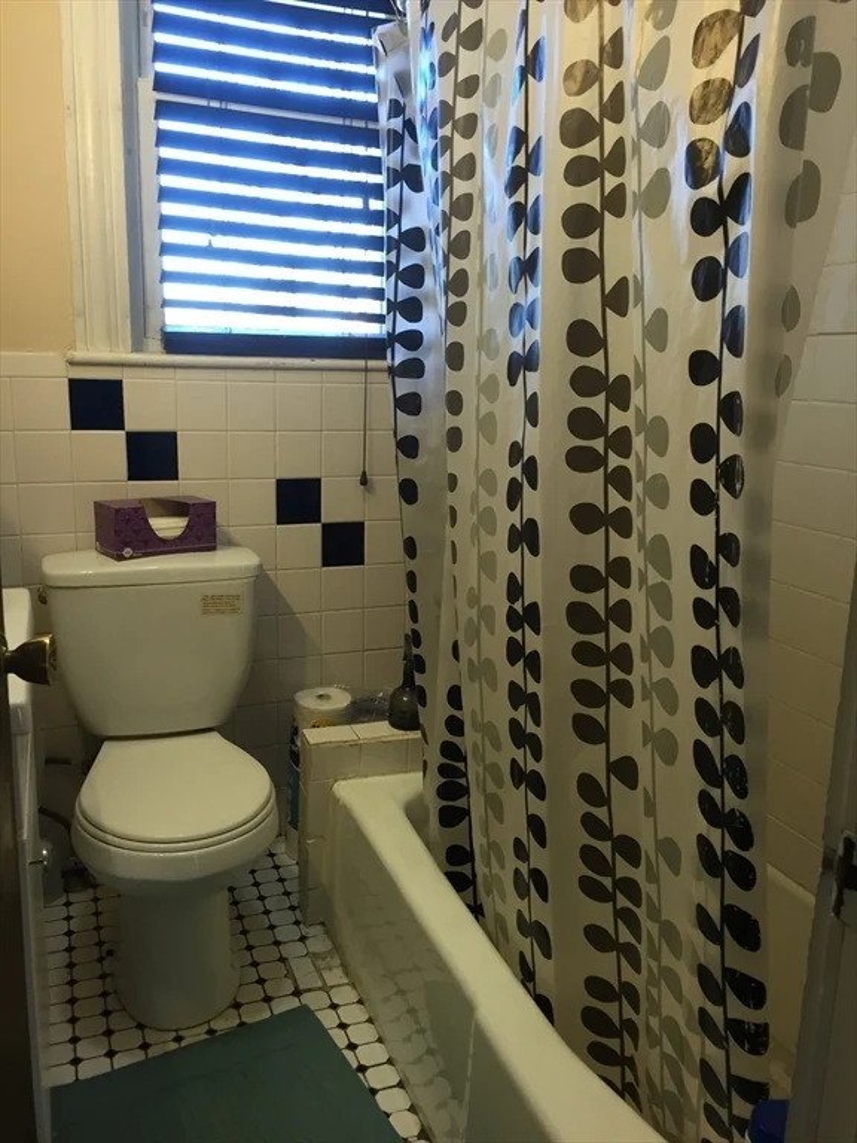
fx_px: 957
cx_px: 428
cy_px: 572
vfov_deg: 61.7
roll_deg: -1.6
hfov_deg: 48.2
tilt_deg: -11.8
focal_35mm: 29
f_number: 2.2
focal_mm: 4.15
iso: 80
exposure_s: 1/30
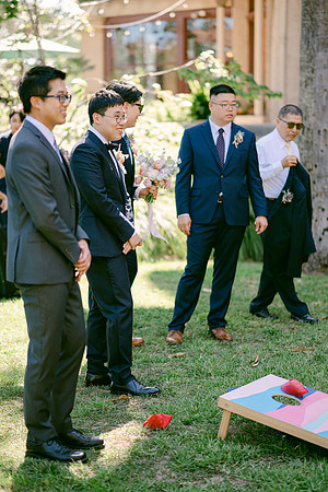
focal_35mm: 85
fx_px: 1162
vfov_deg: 23.9
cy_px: 246
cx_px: 164
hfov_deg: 16.1
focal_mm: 85
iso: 80
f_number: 1.8
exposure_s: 1/800
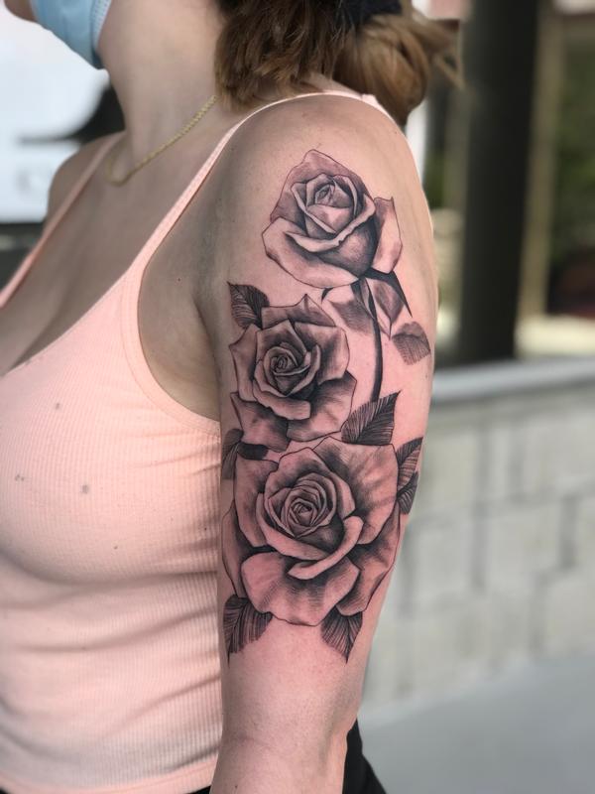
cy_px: 397
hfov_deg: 25.7
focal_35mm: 57
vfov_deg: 33.8
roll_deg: -1.2
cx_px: 298
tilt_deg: -10.1
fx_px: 1306
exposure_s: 1/198
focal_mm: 6.6
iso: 20
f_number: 2.8
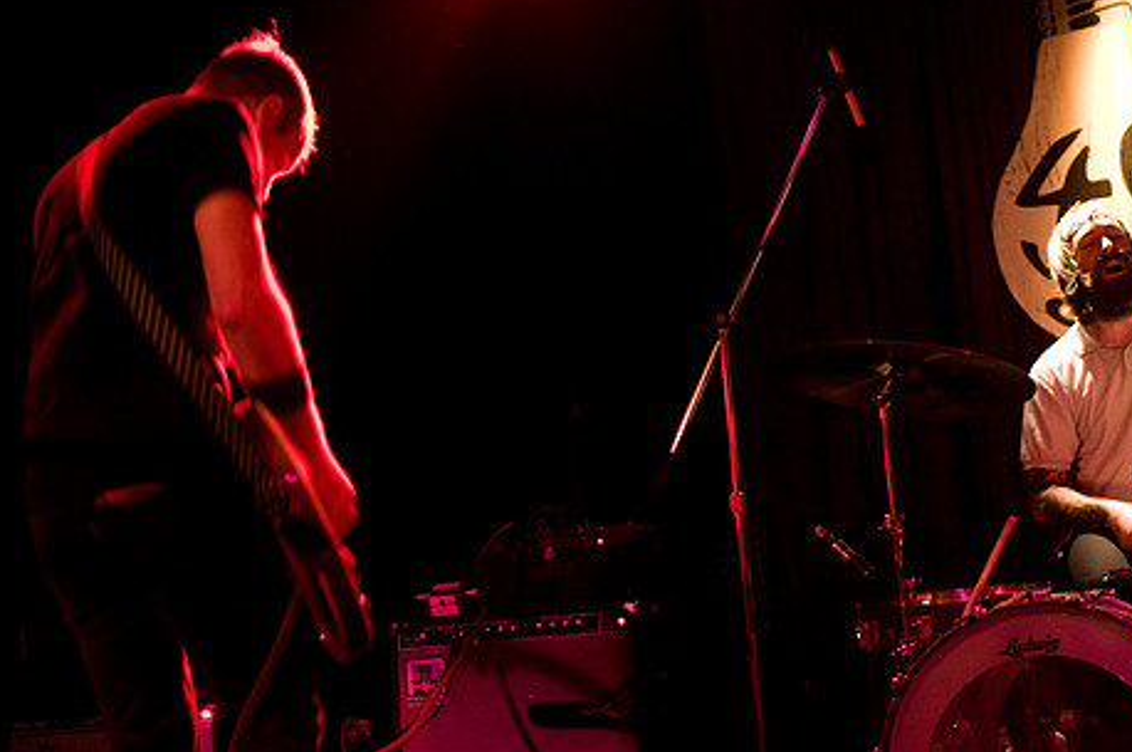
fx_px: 1790
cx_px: 692
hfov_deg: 34.9
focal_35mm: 57
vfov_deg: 23.7
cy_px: 365
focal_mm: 30
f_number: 1.4
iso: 1000
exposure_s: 1/100
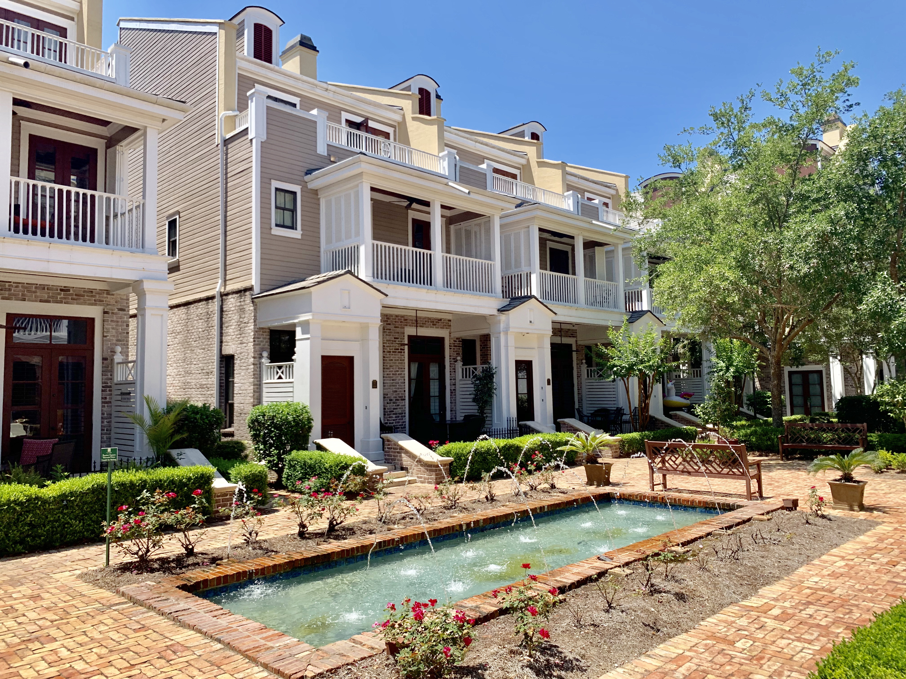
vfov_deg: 53.1
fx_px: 680
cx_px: 453
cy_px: 340
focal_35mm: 26
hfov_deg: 67.3
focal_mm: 4.25
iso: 25
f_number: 1.8
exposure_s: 1/1585
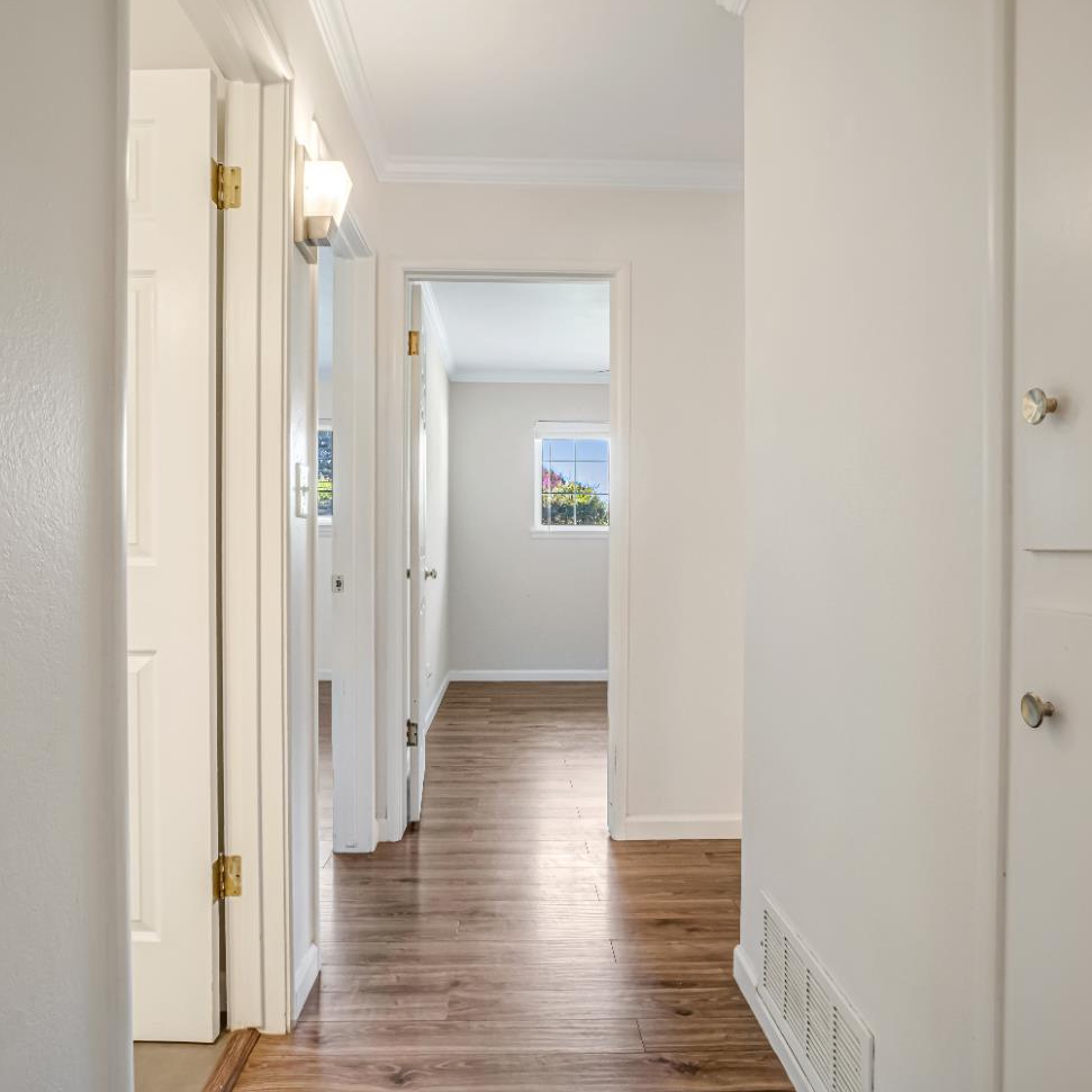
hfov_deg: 70.5
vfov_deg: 70.5
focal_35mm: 22
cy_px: 558
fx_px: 773
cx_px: 536
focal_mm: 11
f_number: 9
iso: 400
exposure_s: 1/40
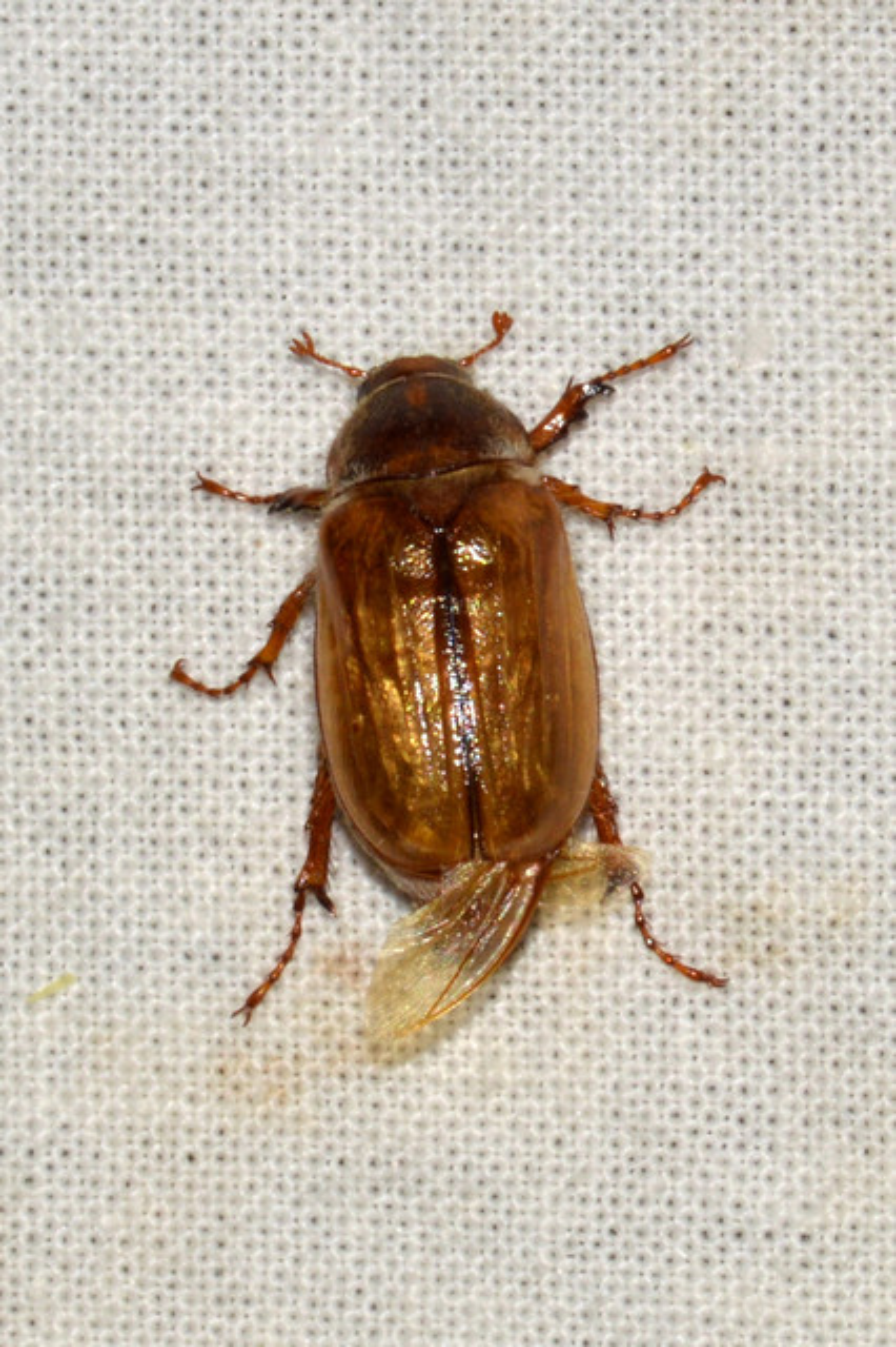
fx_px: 5606
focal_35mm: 150
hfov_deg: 9.1
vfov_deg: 13.7
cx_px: 448
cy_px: 674
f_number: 22
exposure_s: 1/200
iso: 100
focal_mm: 100
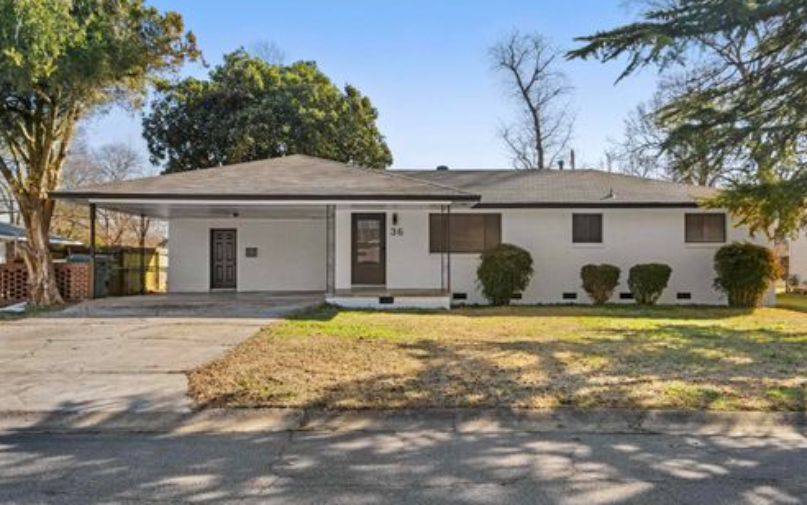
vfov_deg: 41.9
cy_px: 253
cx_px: 407
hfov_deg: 62.9
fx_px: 660
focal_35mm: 30
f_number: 8
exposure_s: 1/60
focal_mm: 19.1
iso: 400
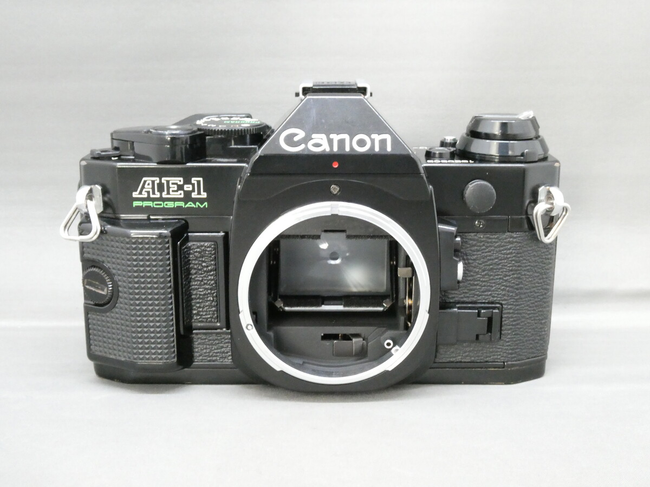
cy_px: 244
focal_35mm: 47
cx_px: 325
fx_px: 883
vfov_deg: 30.9
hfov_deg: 40.4
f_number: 5.6
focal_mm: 8.4
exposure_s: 1/20
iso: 1600
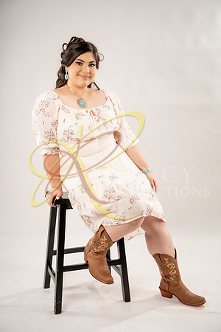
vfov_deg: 46.4
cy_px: 166
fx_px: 387
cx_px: 110
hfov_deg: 31.9
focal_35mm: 42
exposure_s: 1/320
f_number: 2.5
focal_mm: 42
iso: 250
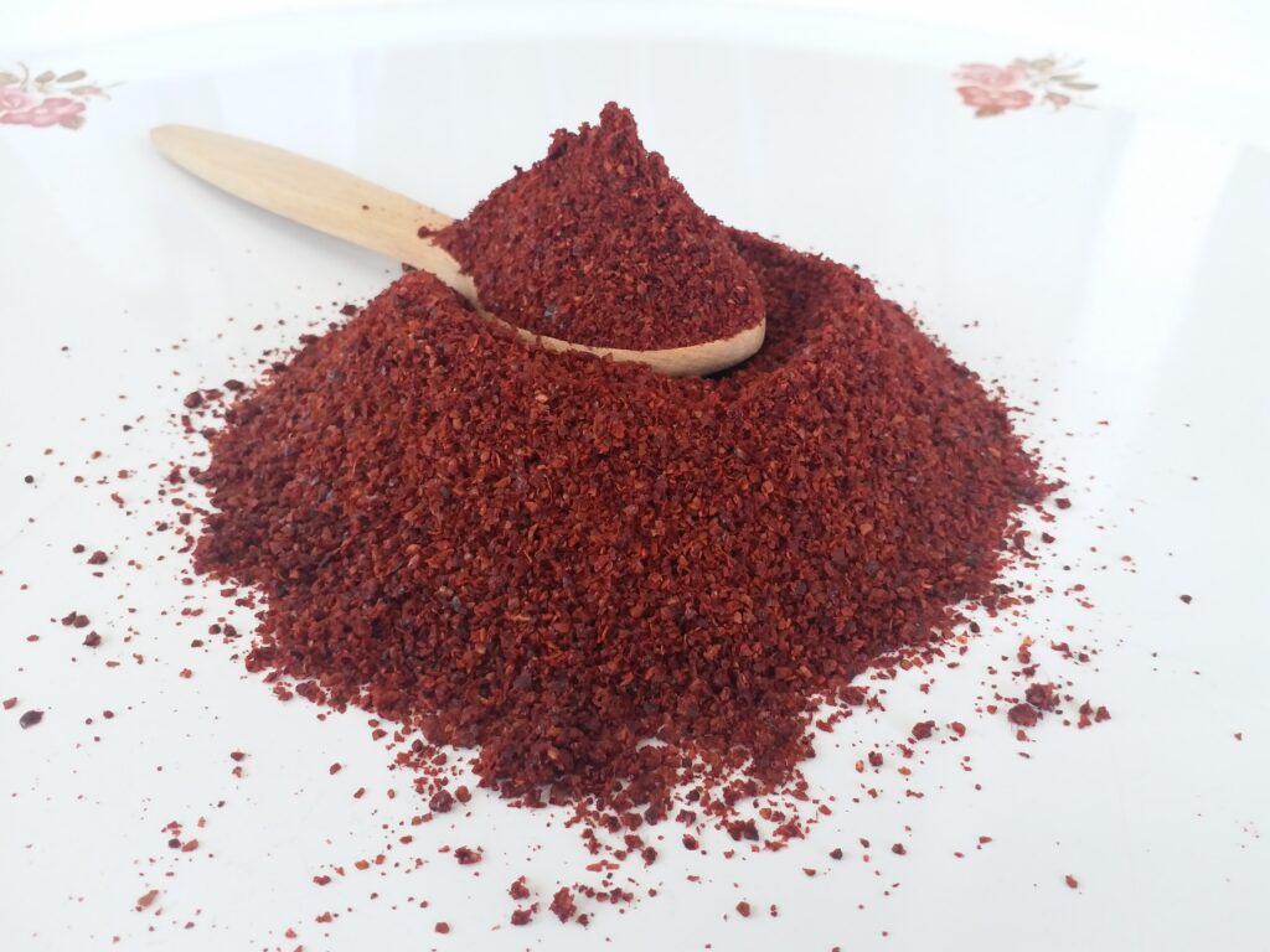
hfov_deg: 65.3
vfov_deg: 51.4
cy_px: 476
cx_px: 635
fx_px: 991
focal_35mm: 27
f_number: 1.9
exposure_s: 1/100
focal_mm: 3.6
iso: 80
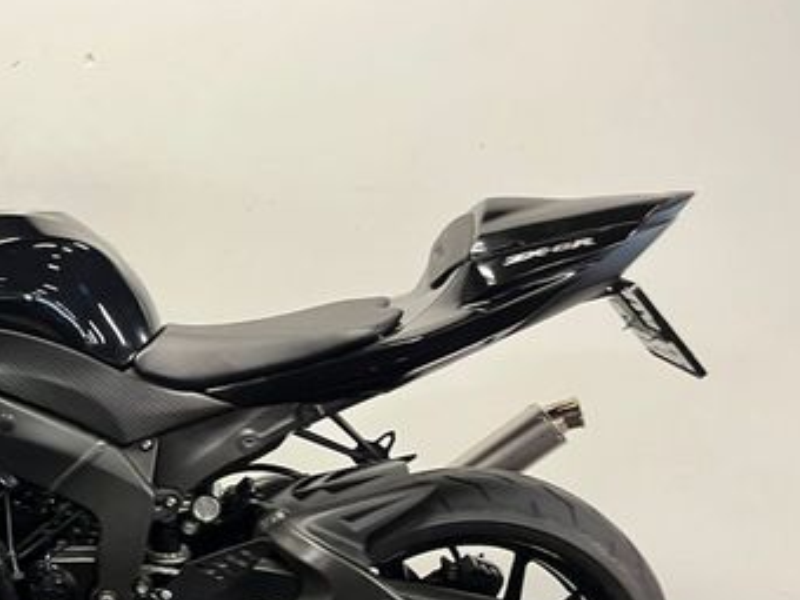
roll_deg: -1.0
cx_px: 54
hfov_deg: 36.1
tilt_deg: -10.1
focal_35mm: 49
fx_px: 1132
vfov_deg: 28.8
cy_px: 513
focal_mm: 5.1
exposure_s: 1/50
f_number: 1.6
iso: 250
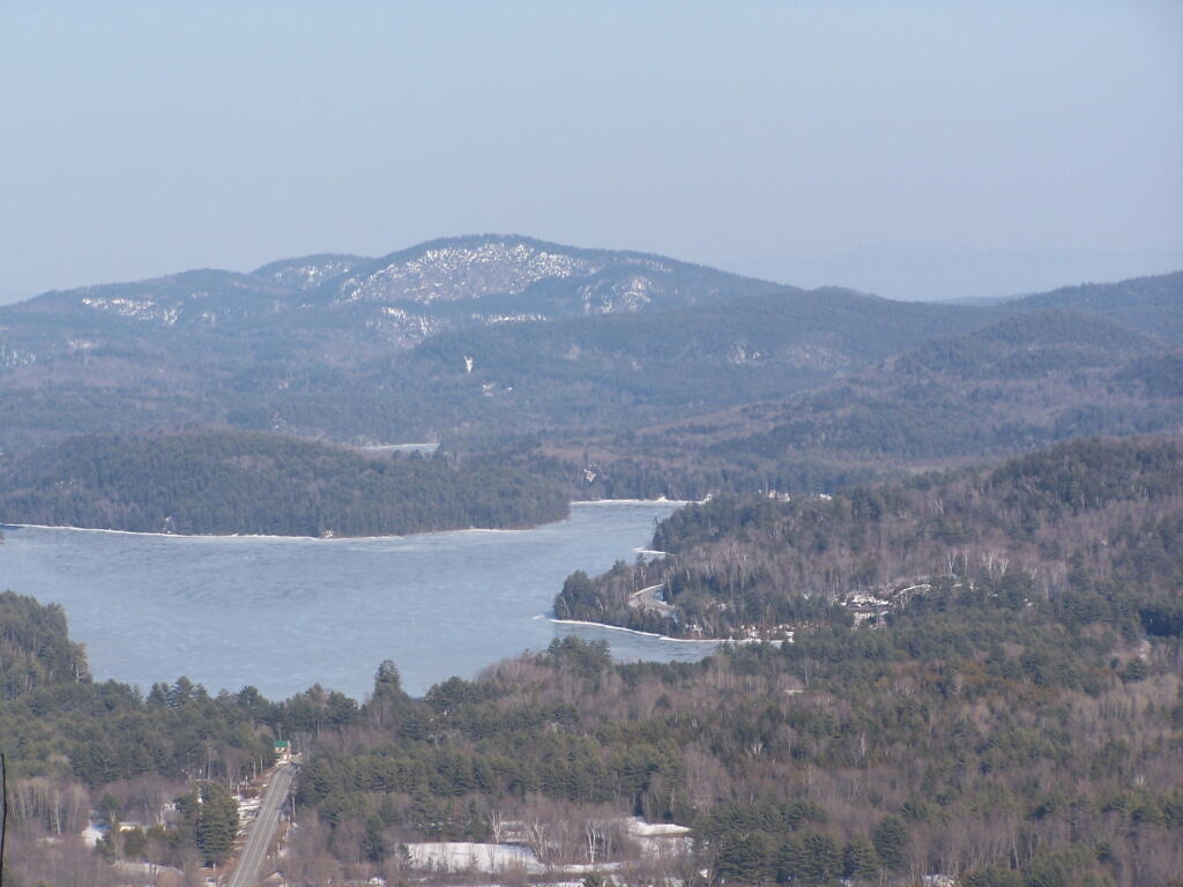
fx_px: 5776
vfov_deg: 8.8
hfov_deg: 11.7
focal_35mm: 169
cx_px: 592
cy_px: 444
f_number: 4.5
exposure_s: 1/640
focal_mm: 28
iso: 80
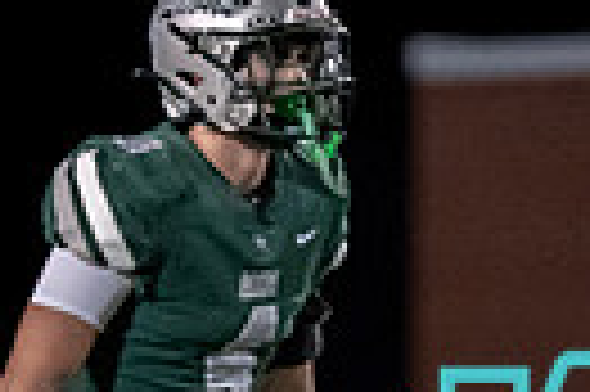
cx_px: 207
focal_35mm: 1283
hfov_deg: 1.6
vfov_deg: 1.1
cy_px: 684
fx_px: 21001
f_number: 2.8
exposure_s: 1/1000
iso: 4000
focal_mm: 200
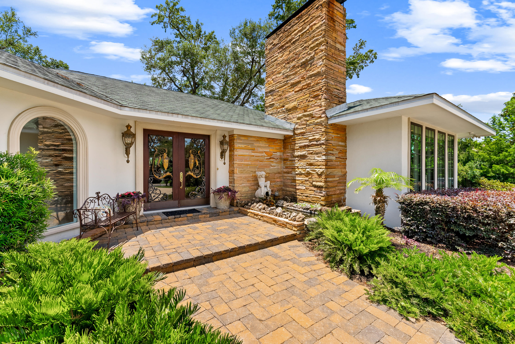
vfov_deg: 77.0
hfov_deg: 100.0
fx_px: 216
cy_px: 172
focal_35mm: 15
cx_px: 258
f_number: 8
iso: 400
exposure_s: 1/80
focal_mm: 15.1
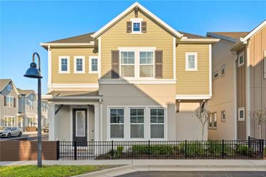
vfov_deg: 46.3
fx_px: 207
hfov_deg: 65.5
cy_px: 88
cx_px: 133
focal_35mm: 28
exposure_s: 1/320
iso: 800
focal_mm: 28
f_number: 7.1
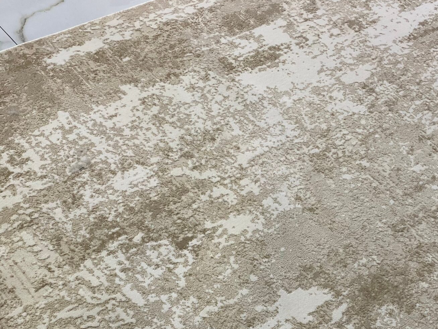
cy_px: 293
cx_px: 274
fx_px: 645
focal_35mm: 51
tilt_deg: -58.0
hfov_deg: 37.3
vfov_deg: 27.6
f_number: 1.8
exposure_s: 1/100
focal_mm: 4.25
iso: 80
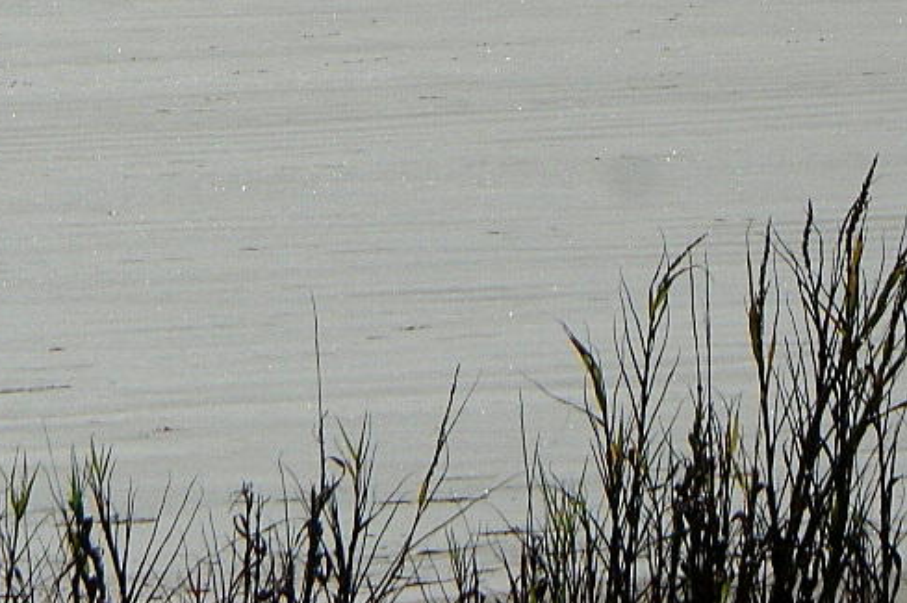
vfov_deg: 2.8
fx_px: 12358
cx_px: 224
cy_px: -789
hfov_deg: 4.2
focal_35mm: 491
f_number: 13
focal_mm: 70
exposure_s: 1/250
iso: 100
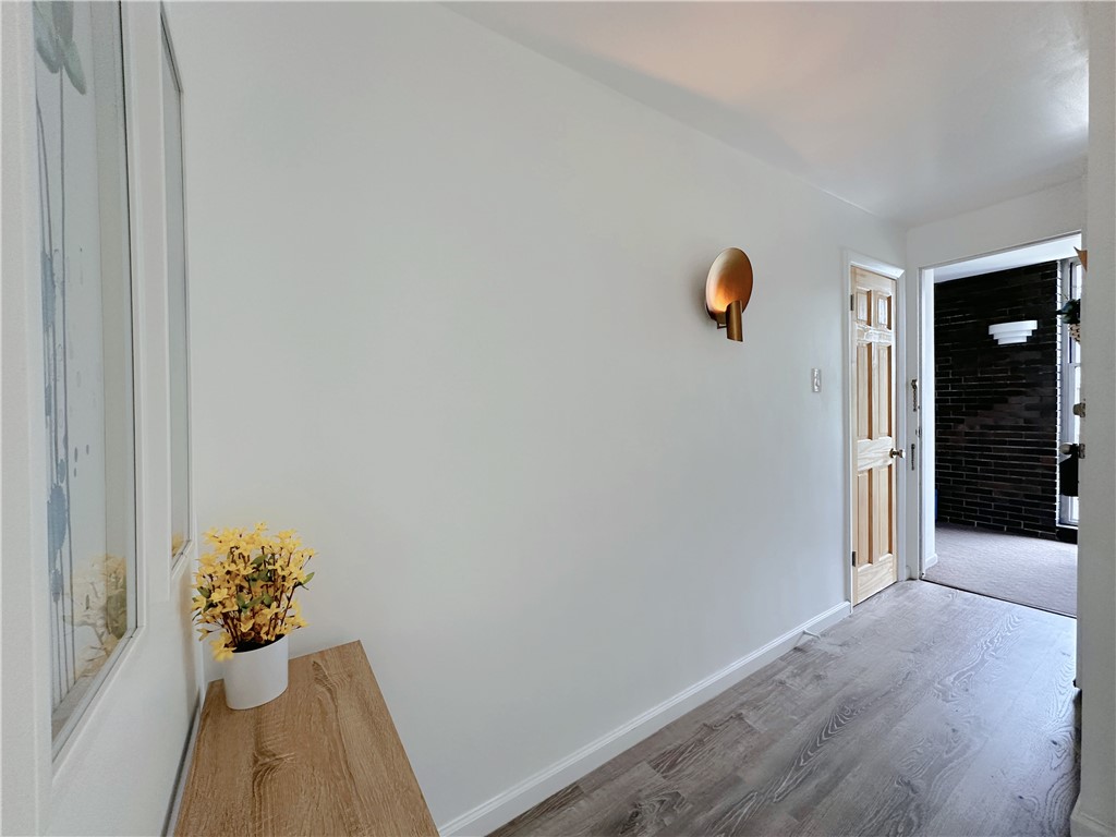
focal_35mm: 14
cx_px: 558
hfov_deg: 102.1
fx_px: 451
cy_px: 418
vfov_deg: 85.7
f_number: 2.2
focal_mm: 2.22
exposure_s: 1/120
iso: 200
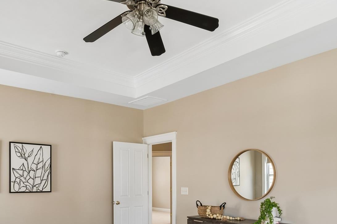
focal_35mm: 30
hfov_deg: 61.6
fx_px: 283
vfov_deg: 40.6
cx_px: 163
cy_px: 194
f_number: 13
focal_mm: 16.1
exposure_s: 1/10
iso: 400
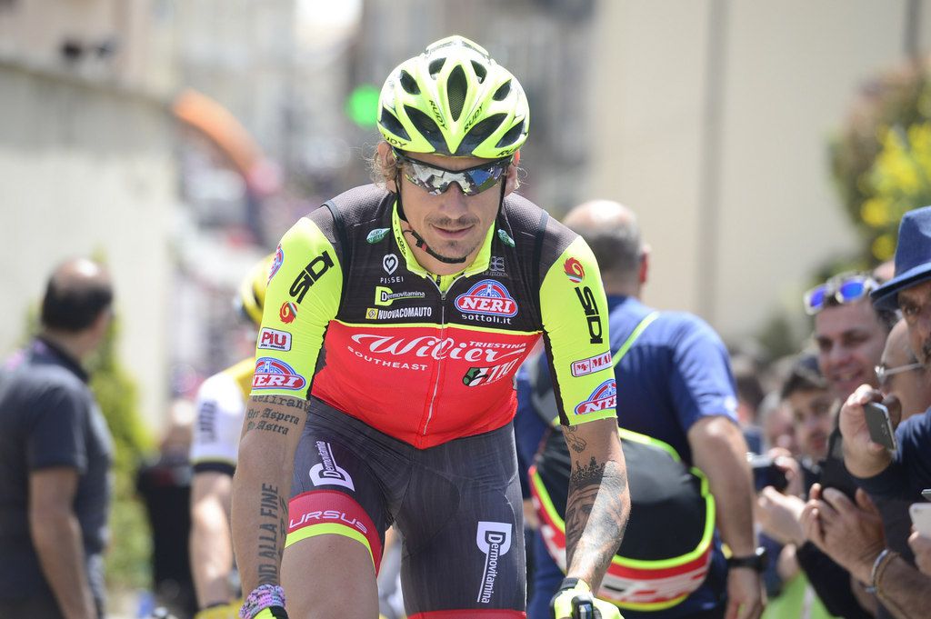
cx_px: 466
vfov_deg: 6.9
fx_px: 5168
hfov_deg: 10.3
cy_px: 310
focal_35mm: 200
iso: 400
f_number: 4.5
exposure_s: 1/1000
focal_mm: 200
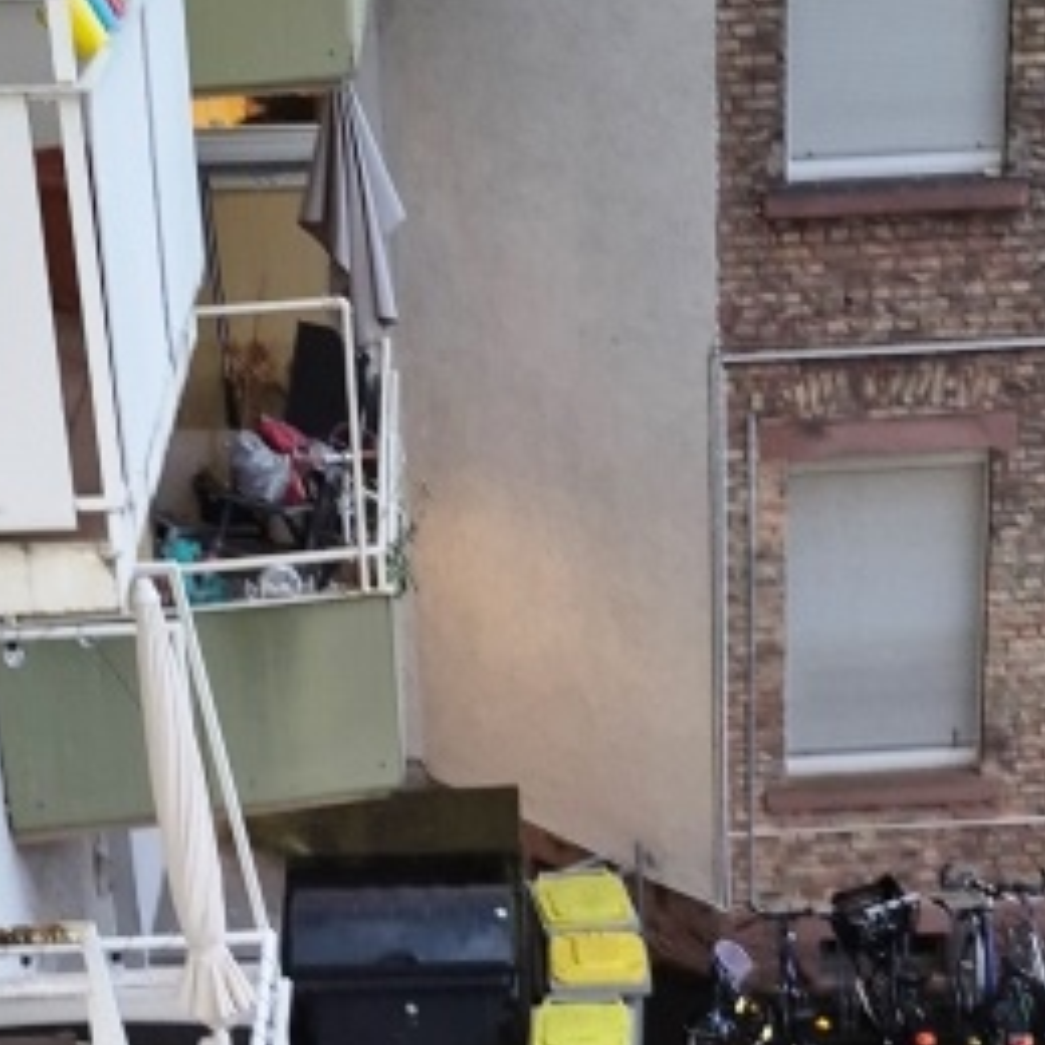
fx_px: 2732
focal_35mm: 80
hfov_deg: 21.6
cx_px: 579
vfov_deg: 21.1
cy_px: 993
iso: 250
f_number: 1.8
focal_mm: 5.4
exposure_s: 1/10
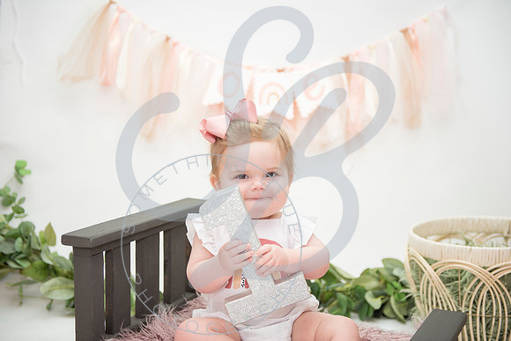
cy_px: 170
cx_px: 252
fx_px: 805
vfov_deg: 23.9
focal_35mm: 57
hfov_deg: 35.2
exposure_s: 1/200
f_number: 2.8
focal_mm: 56
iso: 160
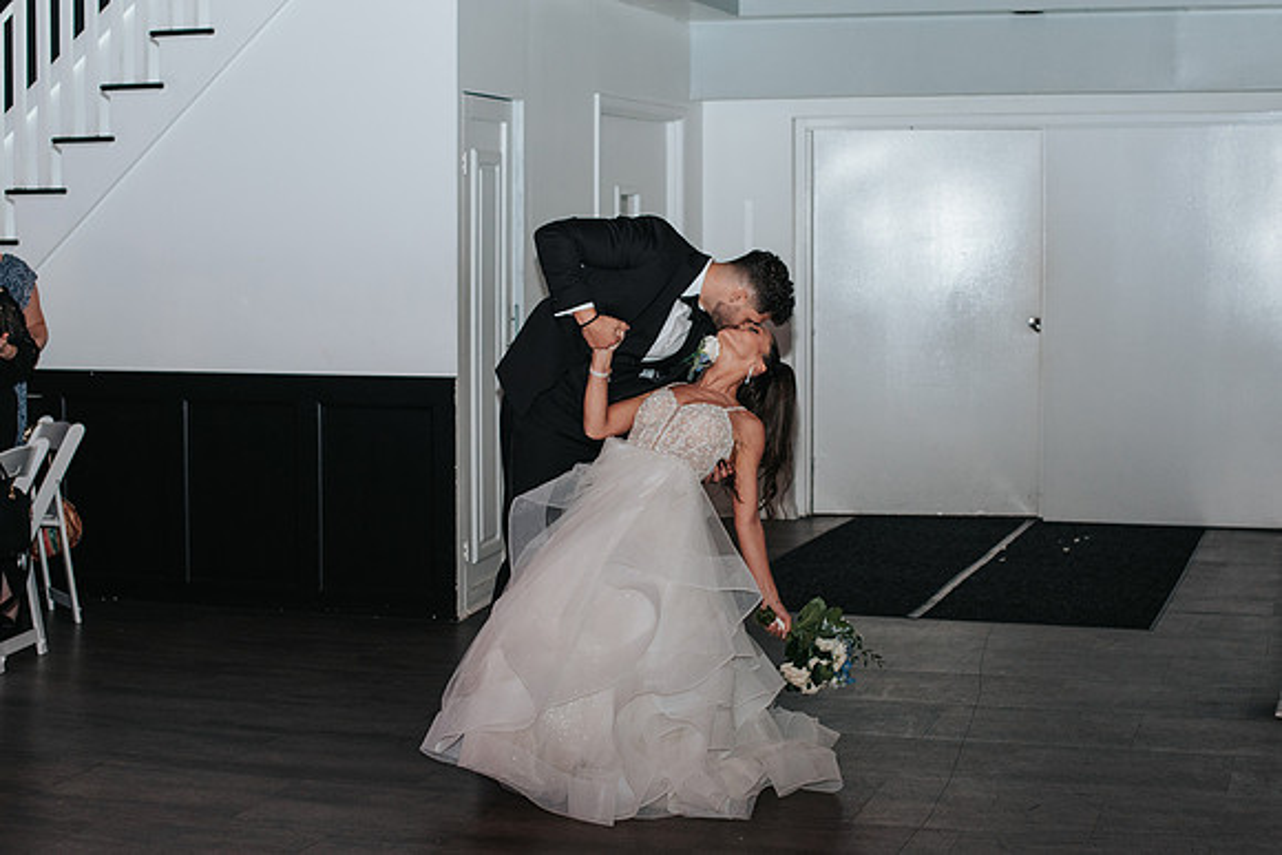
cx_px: 641
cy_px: 381
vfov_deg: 22.8
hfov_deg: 33.7
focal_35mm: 59
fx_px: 2116
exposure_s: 1/125
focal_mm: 50
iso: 800
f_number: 3.5
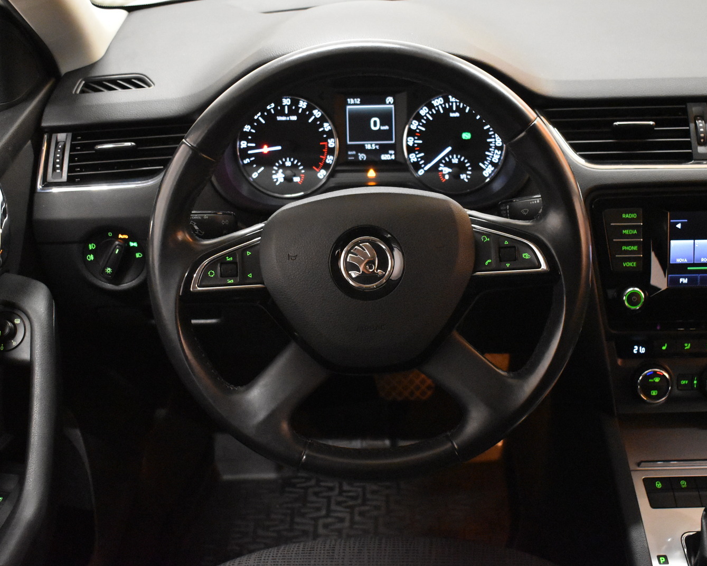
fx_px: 891
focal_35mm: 43
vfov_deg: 35.2
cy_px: 281
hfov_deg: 43.3
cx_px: 369
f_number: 4
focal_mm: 25
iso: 7200
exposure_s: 1/40
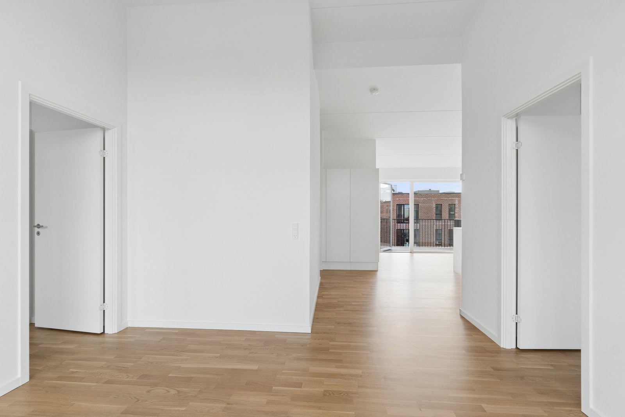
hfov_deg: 90.0
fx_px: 313
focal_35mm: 18
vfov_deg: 67.4
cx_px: 312
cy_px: 208
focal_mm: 12
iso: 200
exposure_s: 1/100
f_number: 8
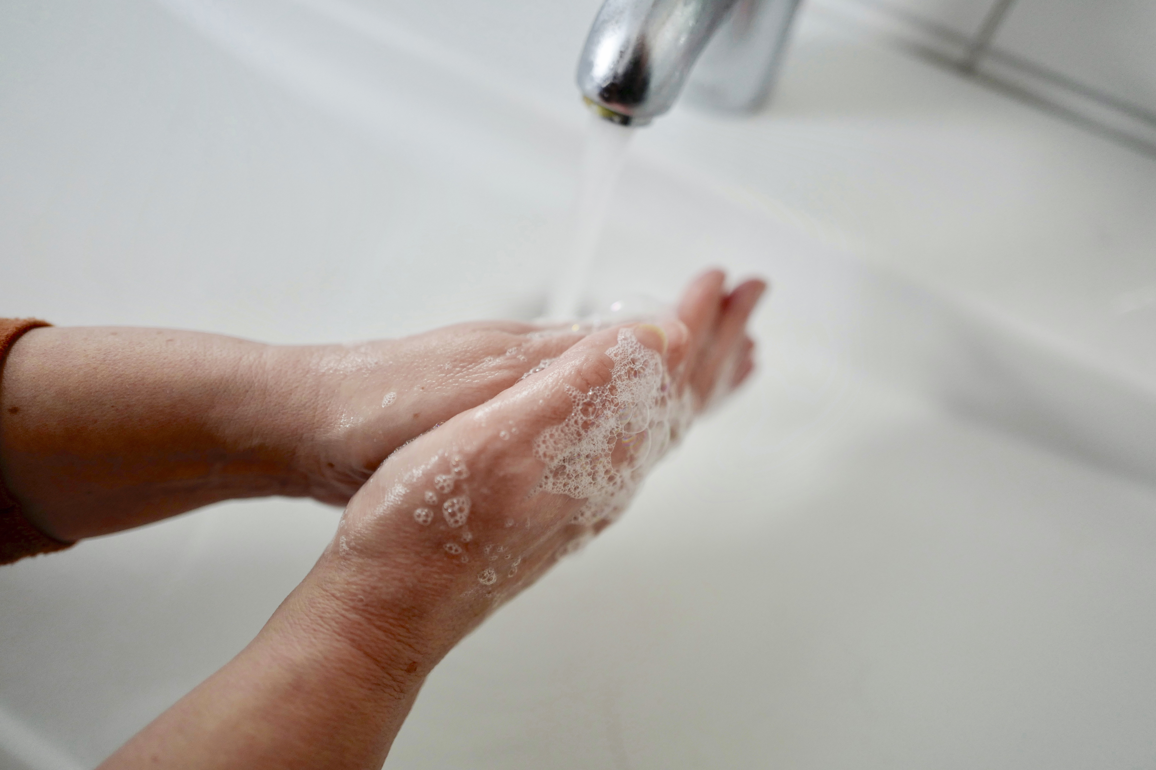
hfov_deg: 65.5
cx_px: 578
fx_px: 899
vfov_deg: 46.4
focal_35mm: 28
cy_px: 385
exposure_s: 1/60
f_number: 1.7
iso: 800
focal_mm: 28
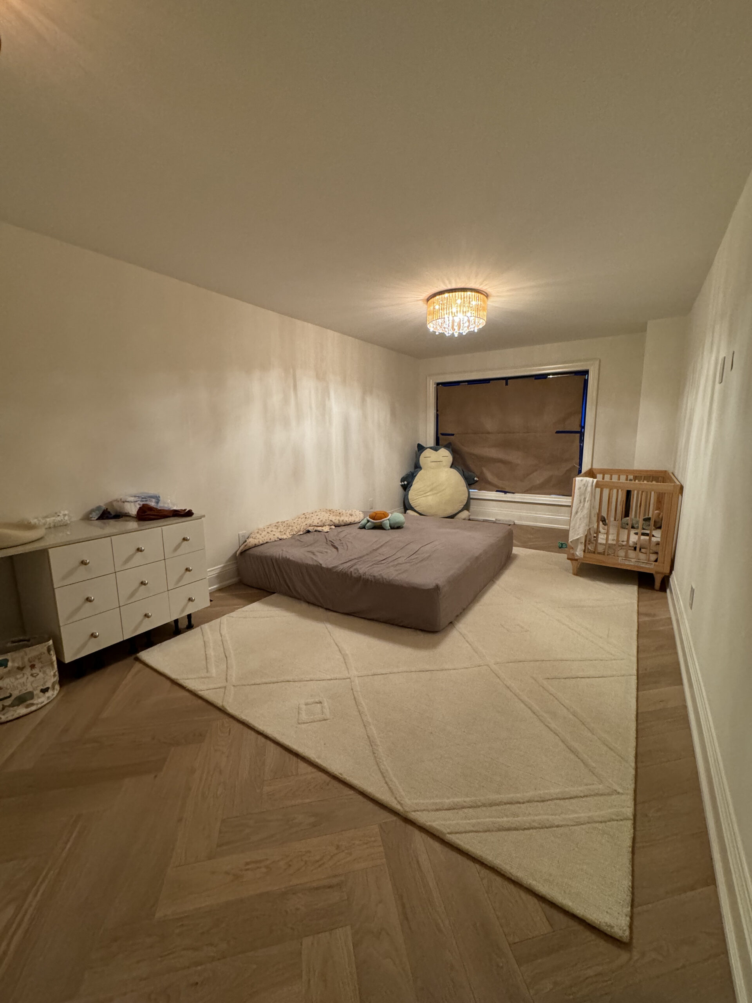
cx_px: 376
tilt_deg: -9.4
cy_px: 502
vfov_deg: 102.1
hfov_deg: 85.7
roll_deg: +0.6
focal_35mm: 14
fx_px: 406
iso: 400
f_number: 2.2
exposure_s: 1/60
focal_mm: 2.22
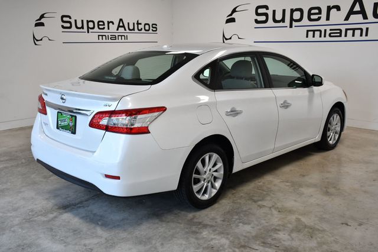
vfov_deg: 36.8
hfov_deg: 53.2
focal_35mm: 36
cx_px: 189
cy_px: 126
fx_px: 378
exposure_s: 1/200
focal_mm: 24
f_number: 7.1
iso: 400
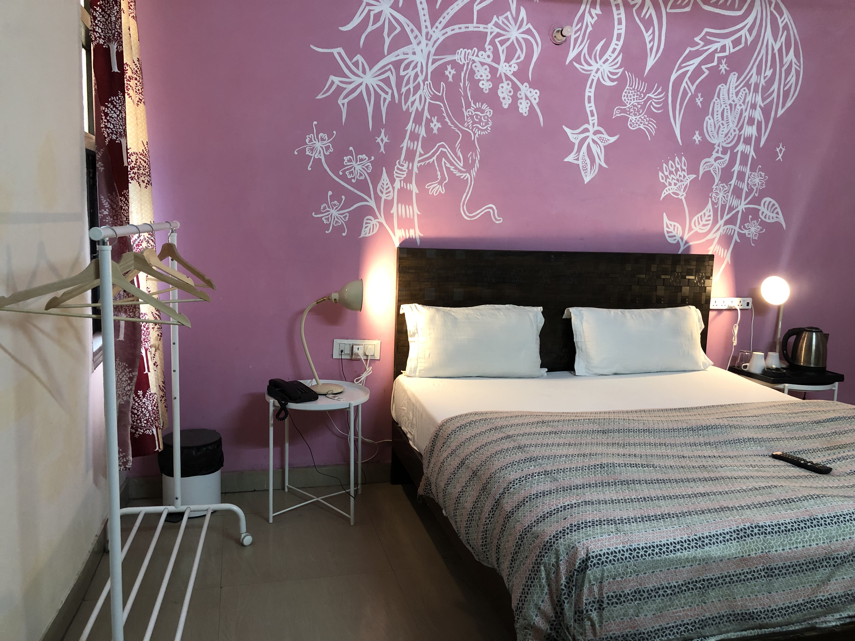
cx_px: 428
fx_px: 692
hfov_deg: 63.4
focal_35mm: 28
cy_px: 320
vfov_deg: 49.7
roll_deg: -2.0
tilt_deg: -9.2
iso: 64
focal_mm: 4
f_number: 1.8
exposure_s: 1/17
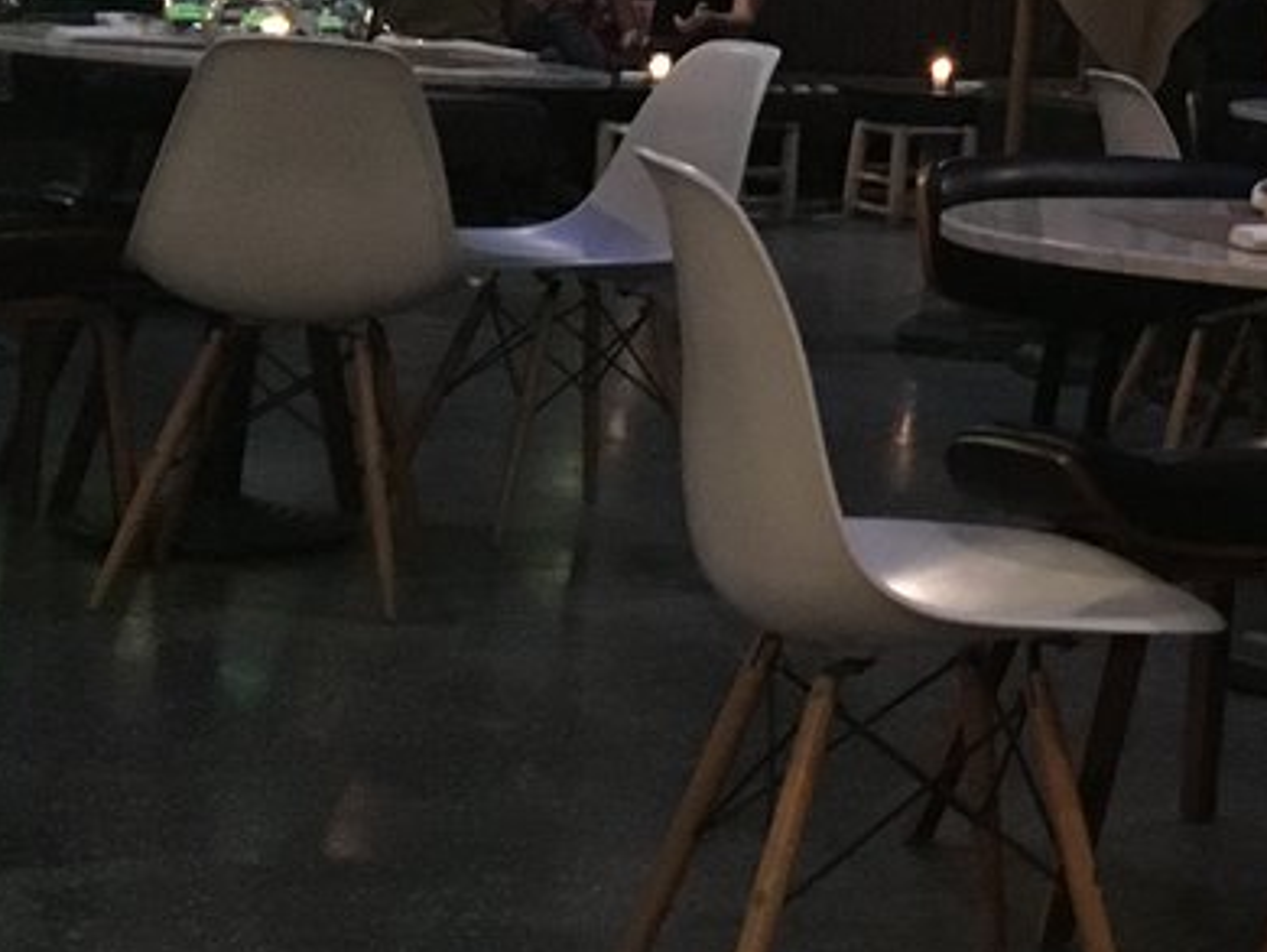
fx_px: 3626
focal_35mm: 99
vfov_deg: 14.4
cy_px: -214
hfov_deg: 17.9
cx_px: 1834
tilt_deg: +1.1
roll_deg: -4.0
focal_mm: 4.15
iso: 400
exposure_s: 1/17
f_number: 2.2
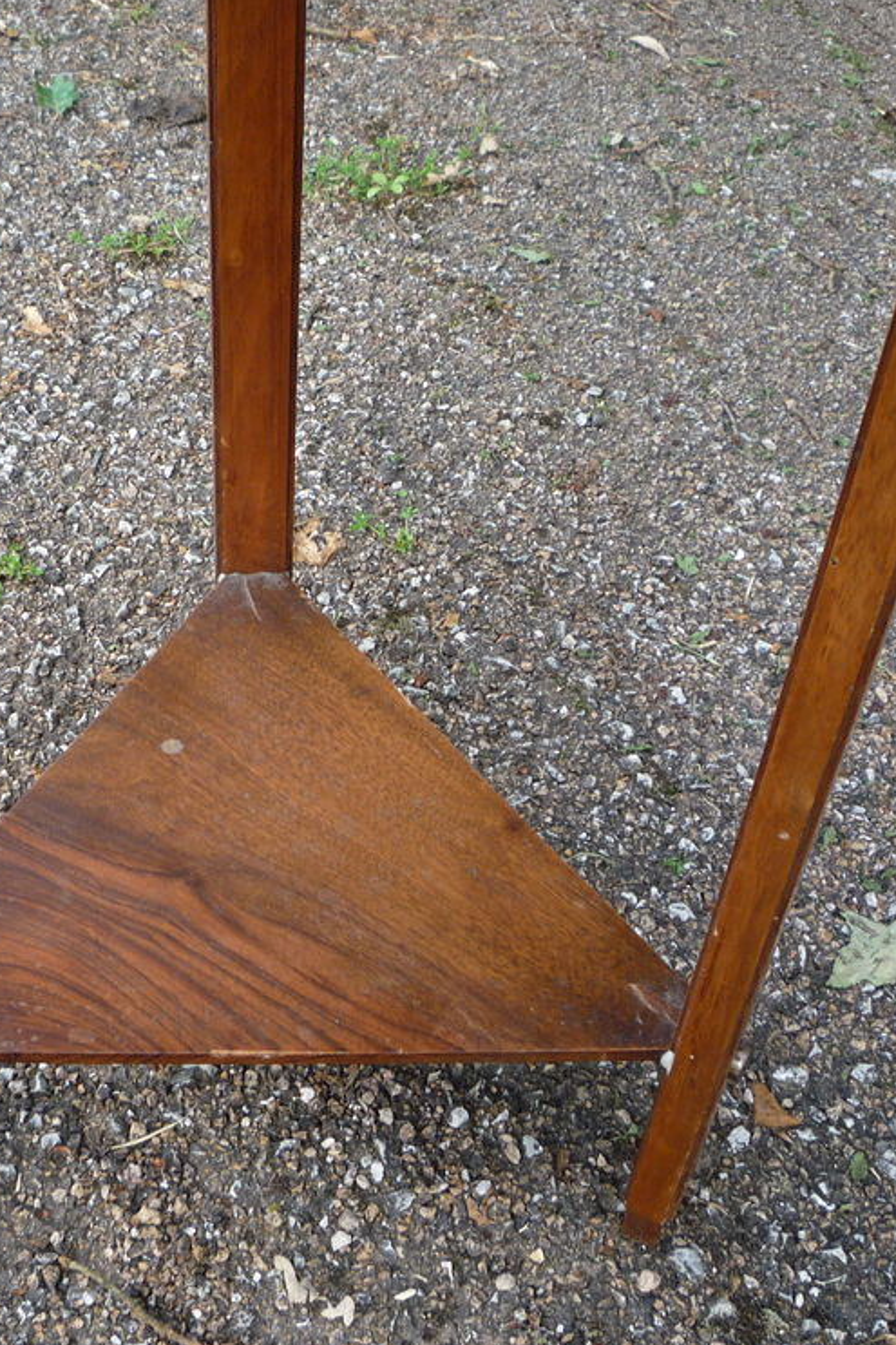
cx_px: 270
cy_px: 675
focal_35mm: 42
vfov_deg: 46.4
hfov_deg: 31.5
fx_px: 1569
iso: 100
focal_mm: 5.2
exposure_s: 1/80
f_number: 3.3
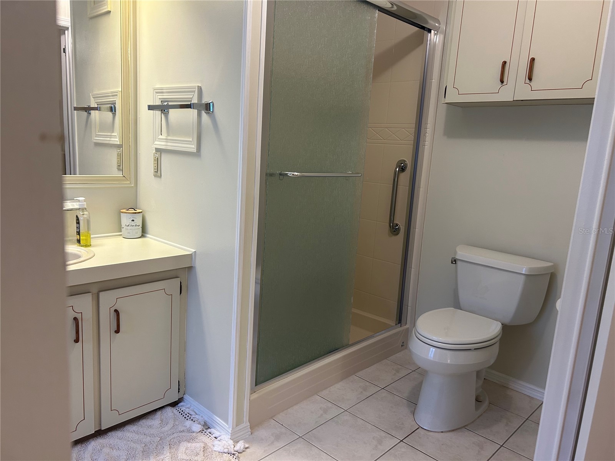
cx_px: 308
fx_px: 462
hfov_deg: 67.3
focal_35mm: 26
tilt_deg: -10.3
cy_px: 230
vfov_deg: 53.1
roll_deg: -3.0
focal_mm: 5.7
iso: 125
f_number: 1.5
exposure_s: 1/120
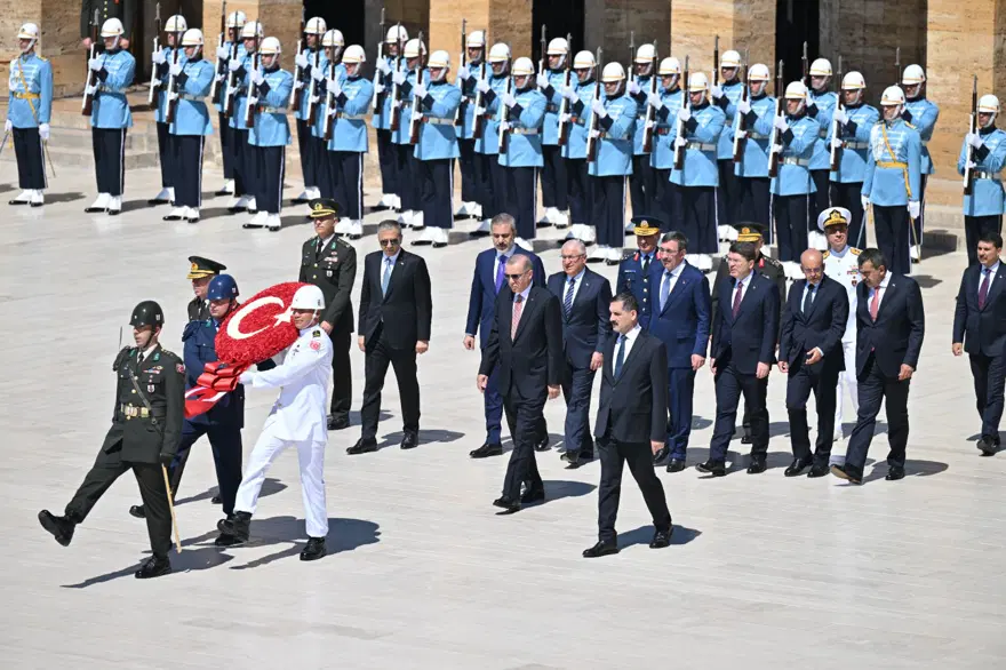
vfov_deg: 6.9
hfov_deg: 10.3
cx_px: 503
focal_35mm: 200
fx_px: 5586
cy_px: 335
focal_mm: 200
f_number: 4
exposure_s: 1/2000
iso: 125
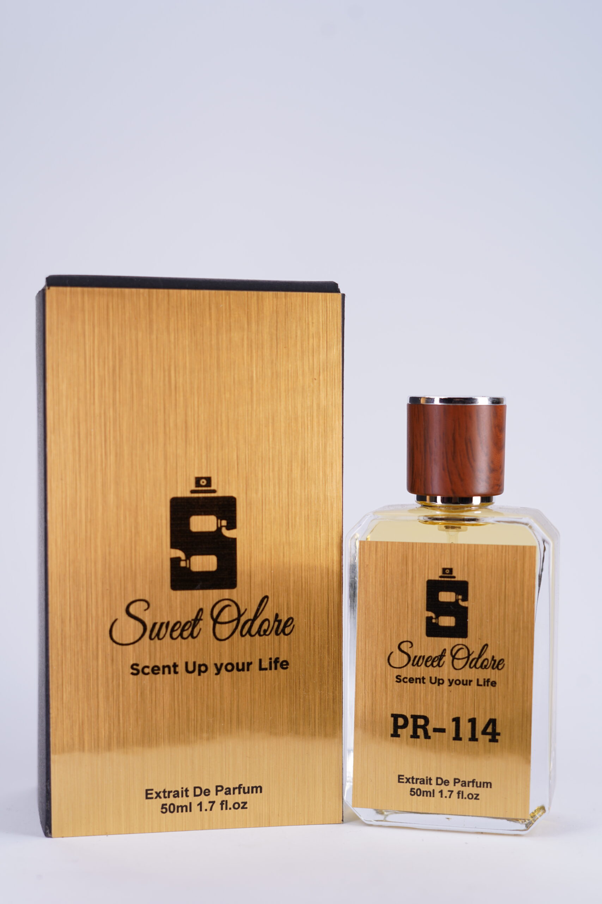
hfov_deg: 27.0
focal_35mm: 50
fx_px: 1254
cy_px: 452
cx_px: 301
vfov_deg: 39.6
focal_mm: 50
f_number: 4
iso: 200
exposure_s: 1/125
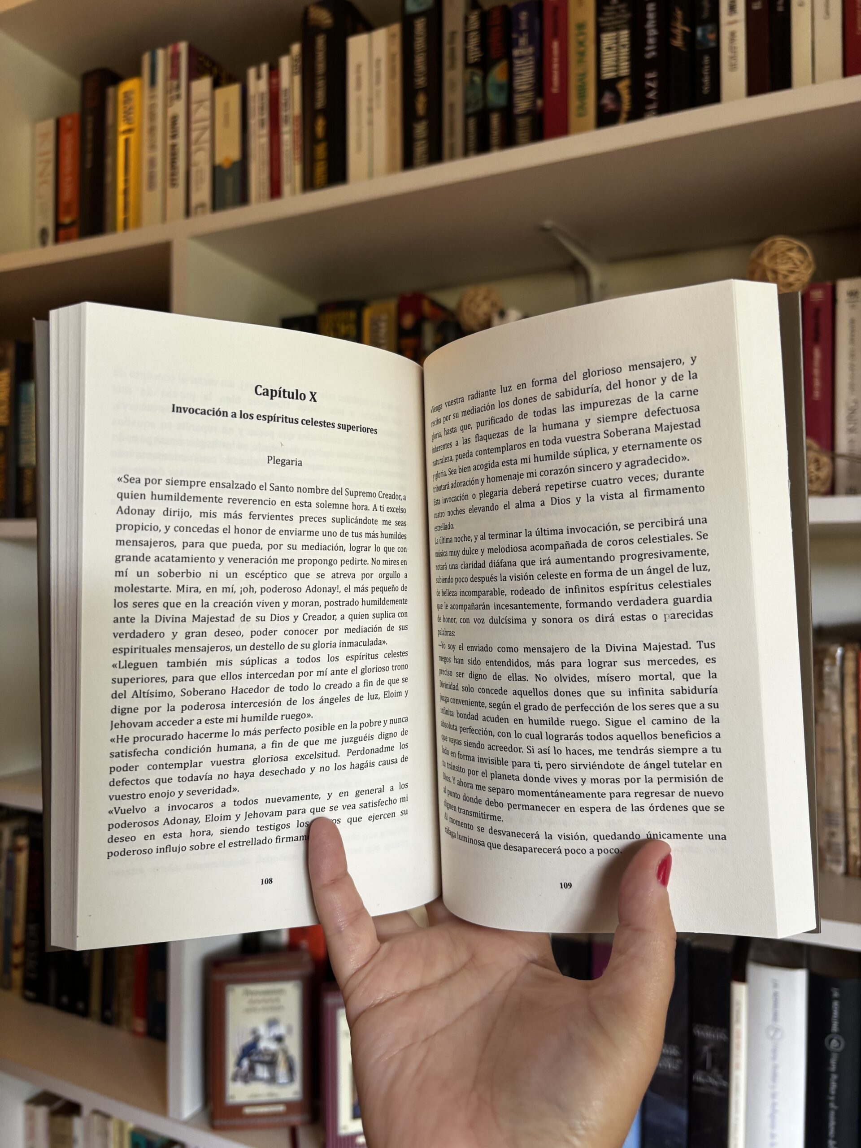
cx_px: 430
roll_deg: -1.2
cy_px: 574
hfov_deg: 53.1
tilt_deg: +0.9
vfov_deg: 67.3
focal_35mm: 26
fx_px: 862
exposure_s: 1/121
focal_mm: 5.96
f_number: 1.6
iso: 100
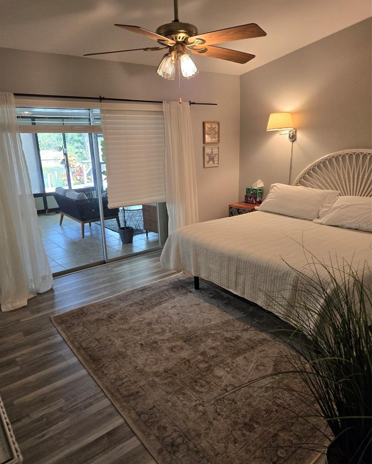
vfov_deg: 70.3
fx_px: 330
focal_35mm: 24
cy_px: 225
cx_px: 186
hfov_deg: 58.8
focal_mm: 5.4
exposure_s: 1/120
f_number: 1.8
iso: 160
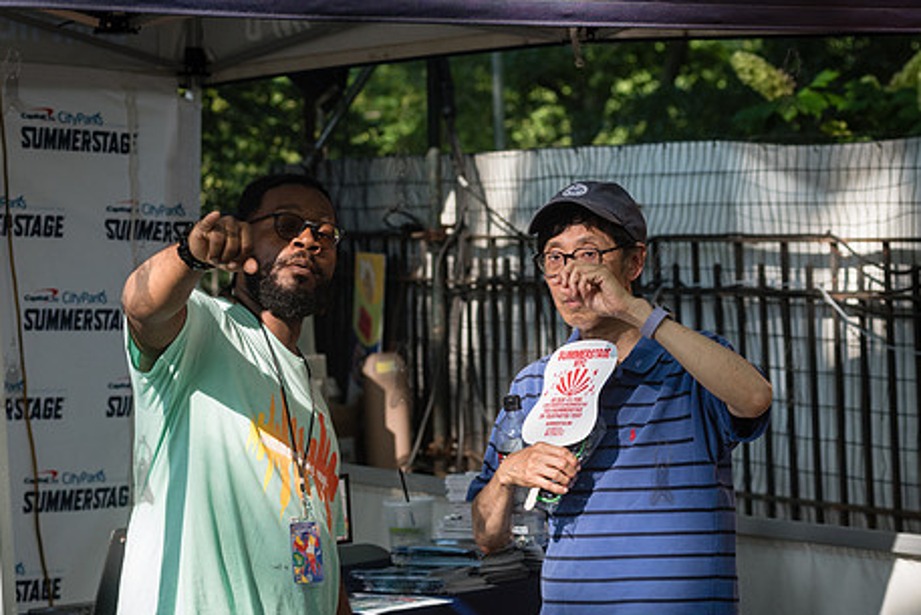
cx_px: 446
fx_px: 3173
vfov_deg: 11.0
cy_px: 442
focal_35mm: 124
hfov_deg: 16.5
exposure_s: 1/800
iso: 500
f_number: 4.5
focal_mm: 80
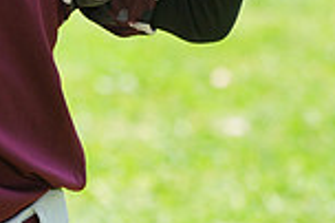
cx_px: -139
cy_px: -115
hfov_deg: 2.3
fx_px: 8440
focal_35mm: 908
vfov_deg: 1.5
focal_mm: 238
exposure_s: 1/160
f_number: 8
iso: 200
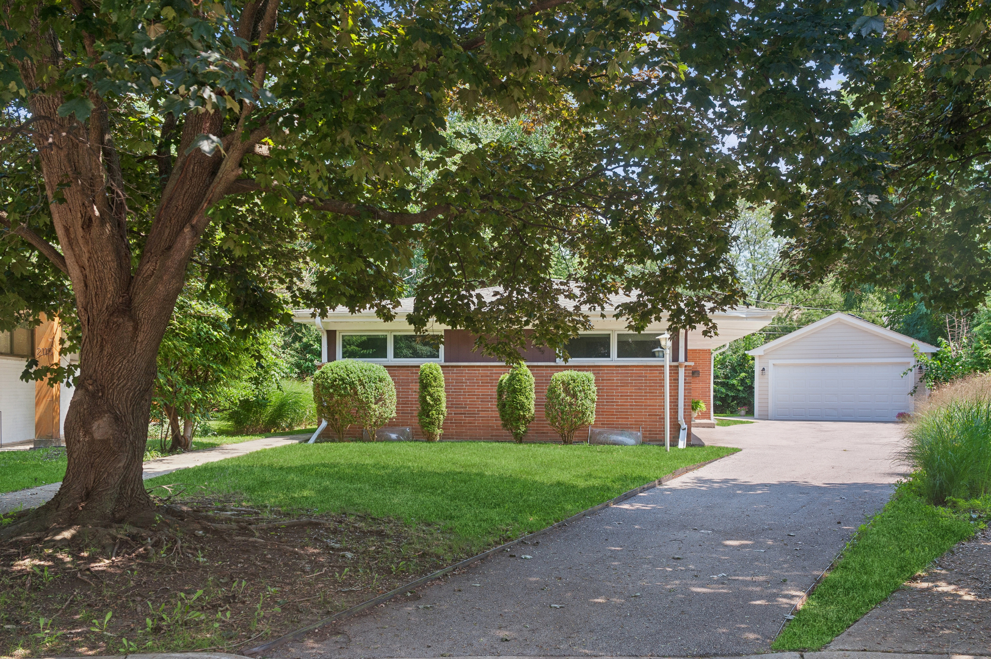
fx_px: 963
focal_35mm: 35
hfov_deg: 54.5
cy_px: 330
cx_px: 496
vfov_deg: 37.8
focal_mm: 35
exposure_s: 1/200
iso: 400
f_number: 8
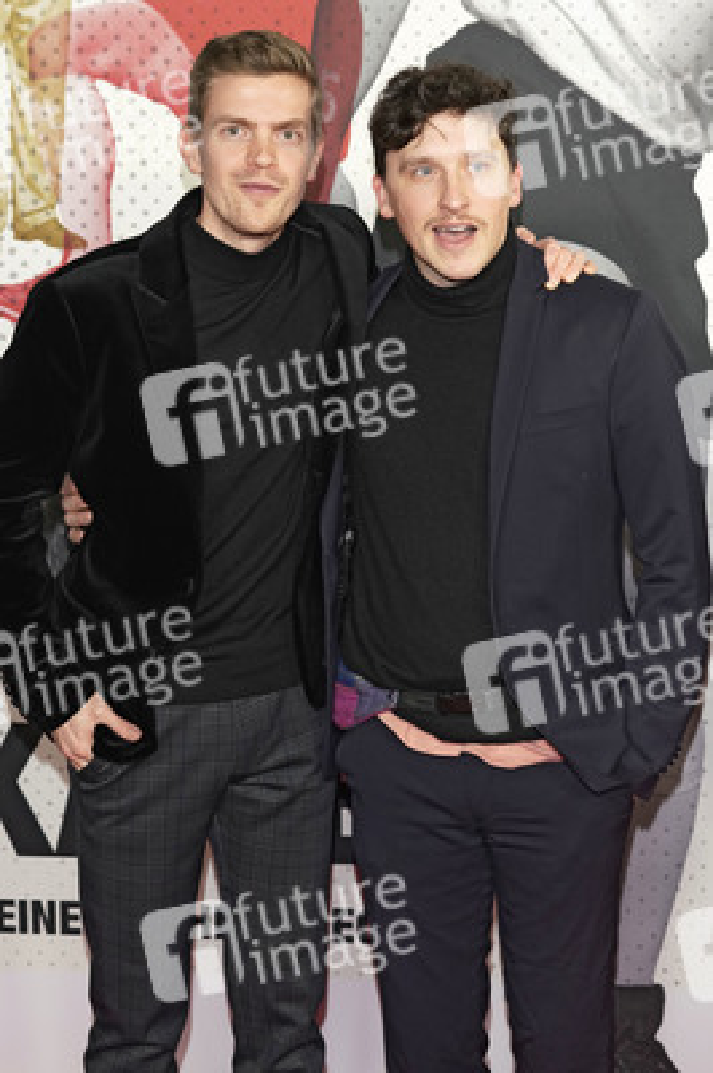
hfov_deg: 19.2
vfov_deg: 28.5
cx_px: 356
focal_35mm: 71
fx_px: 2113
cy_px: 536
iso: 1600
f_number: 5.6
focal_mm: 71
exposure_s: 1/250
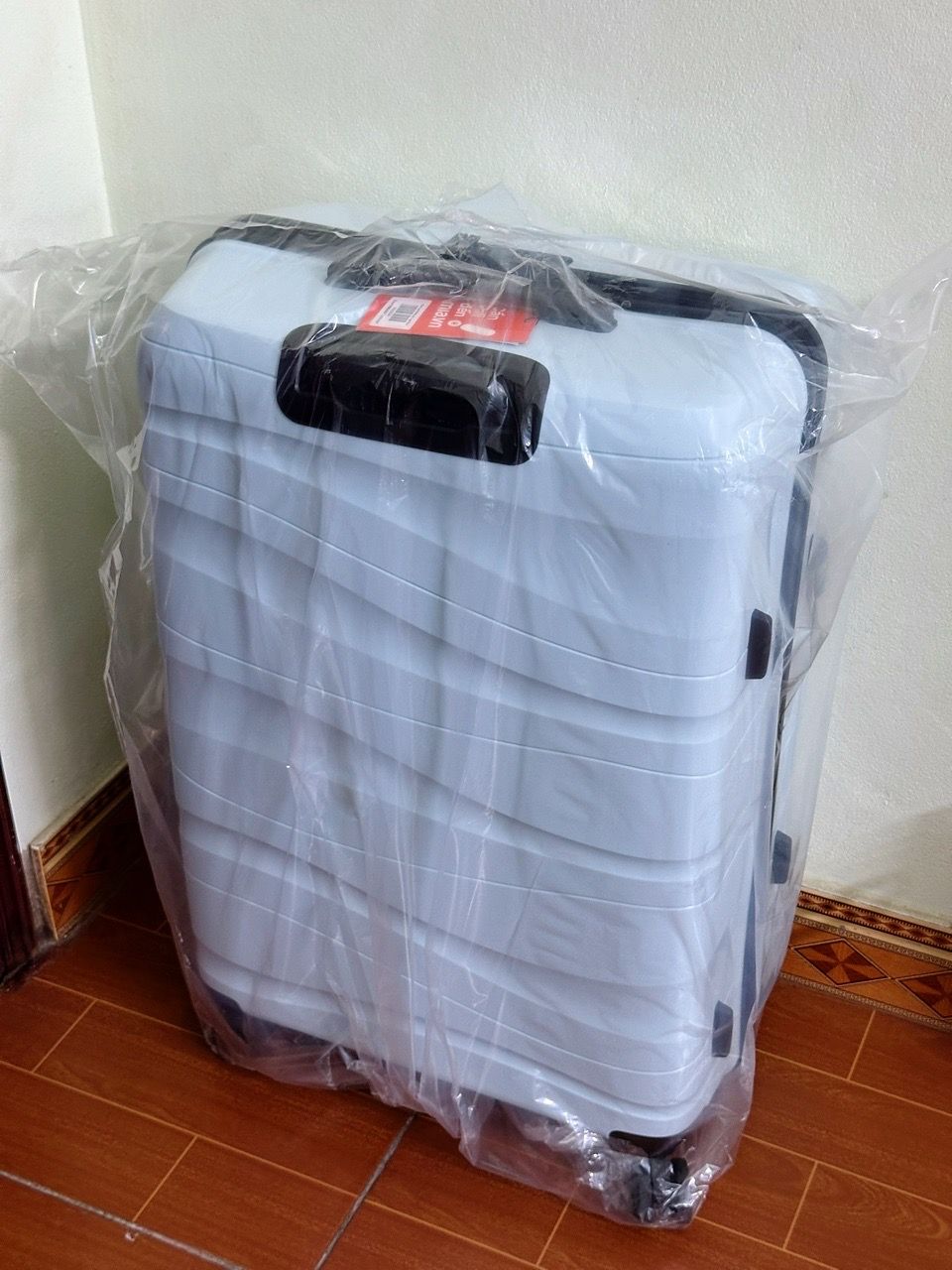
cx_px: 476
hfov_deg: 30.3
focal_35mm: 48
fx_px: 1760
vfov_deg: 39.7
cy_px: 635
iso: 160
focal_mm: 6.86
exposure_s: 1/50
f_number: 1.78
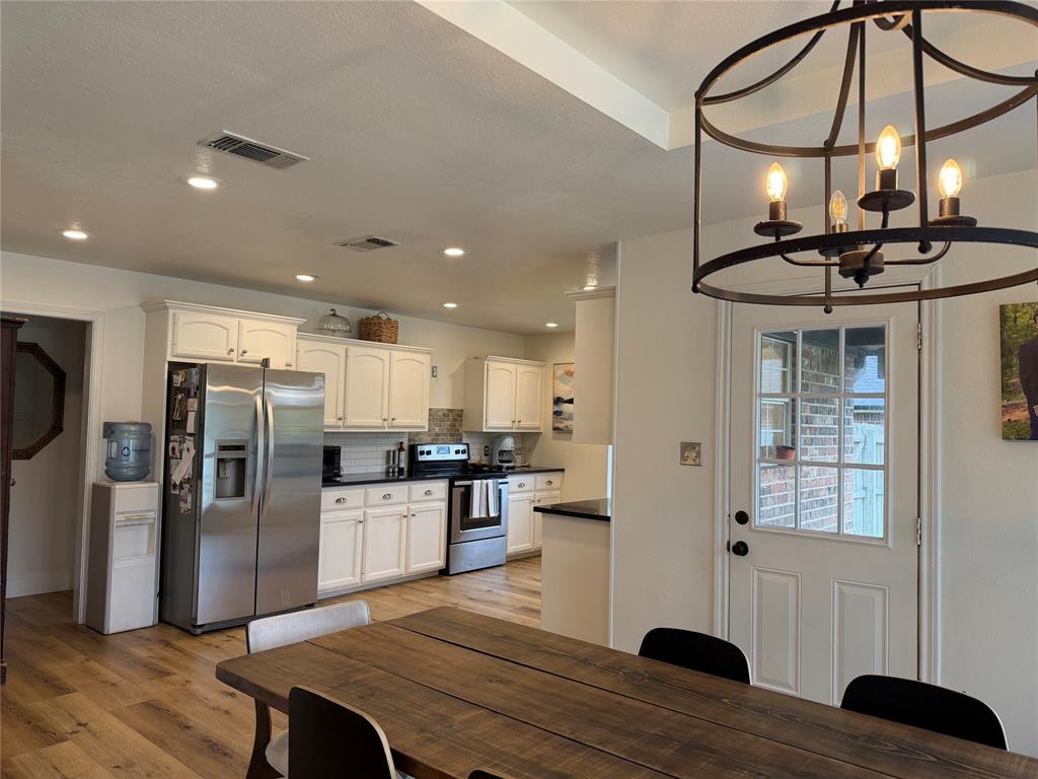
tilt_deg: +2.3
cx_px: 519
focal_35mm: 24
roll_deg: -1.0
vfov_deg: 56.8
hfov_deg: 71.6
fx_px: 720
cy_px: 390
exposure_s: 1/120
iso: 160
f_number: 1.78
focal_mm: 6.76
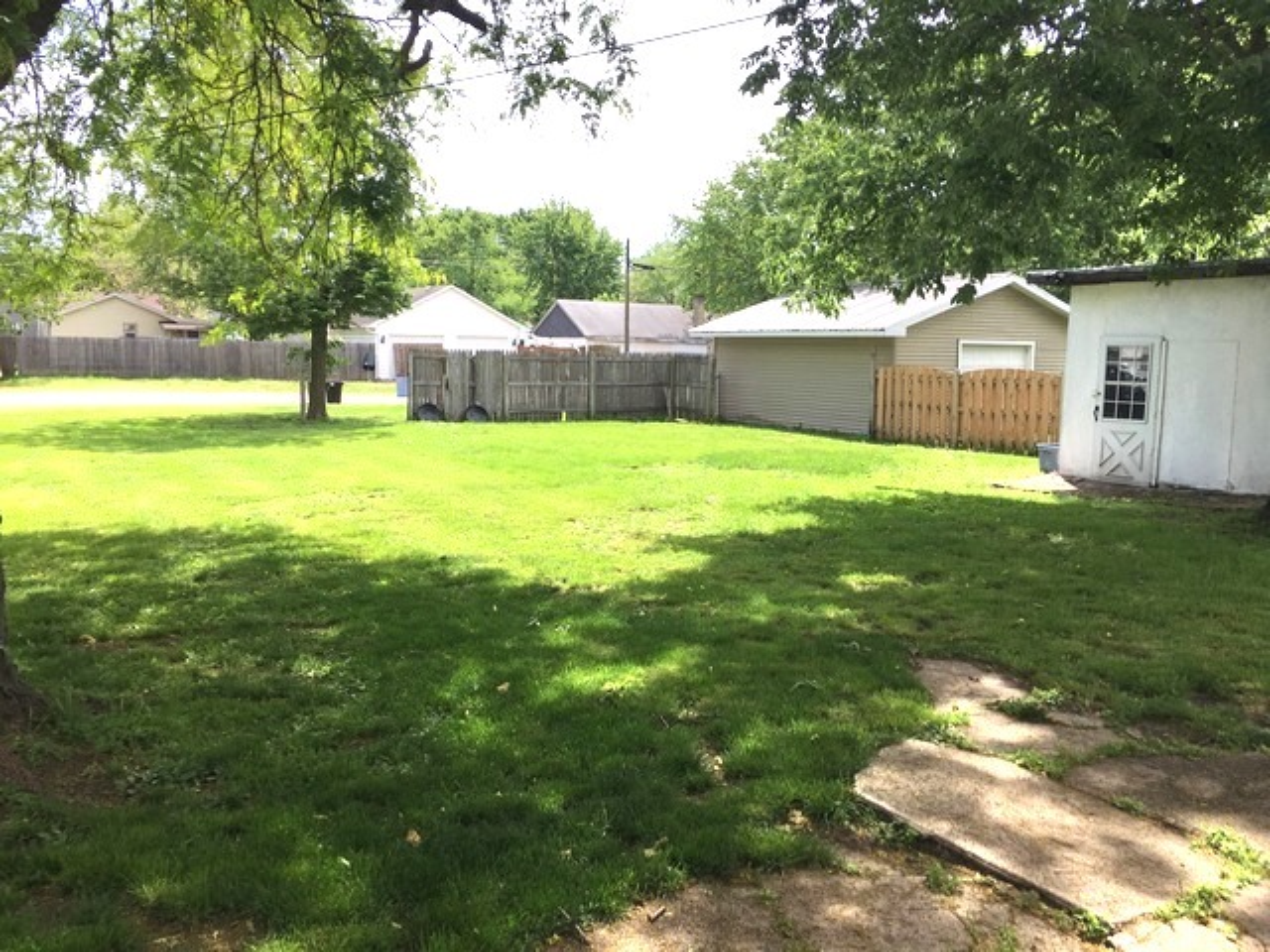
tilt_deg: -5.8
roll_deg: -1.3
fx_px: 1064
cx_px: 635
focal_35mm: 29
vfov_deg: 48.2
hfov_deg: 61.7
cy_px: 476
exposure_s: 1/769
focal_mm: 4.15
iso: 25
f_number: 2.2
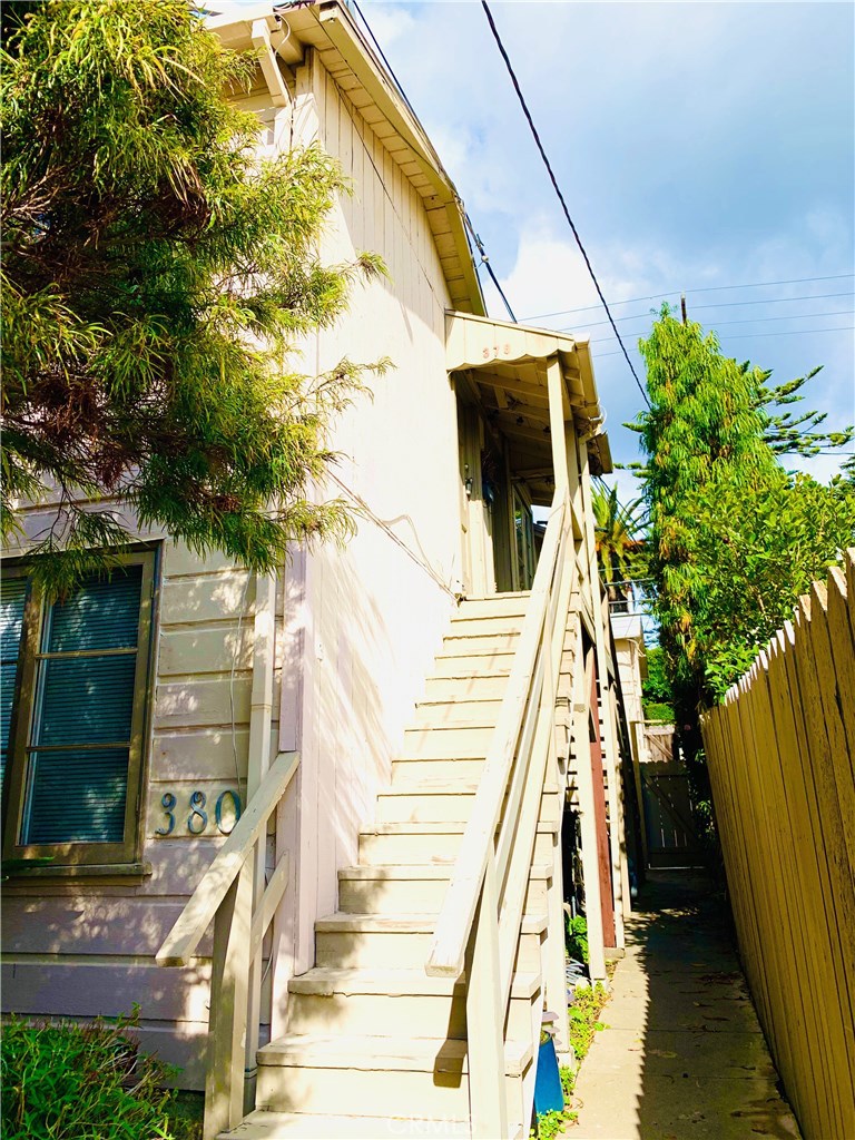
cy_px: 570
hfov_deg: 53.1
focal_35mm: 26
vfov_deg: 67.3
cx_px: 428
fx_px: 856
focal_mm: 4.25
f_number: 1.8
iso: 25
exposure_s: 1/2755
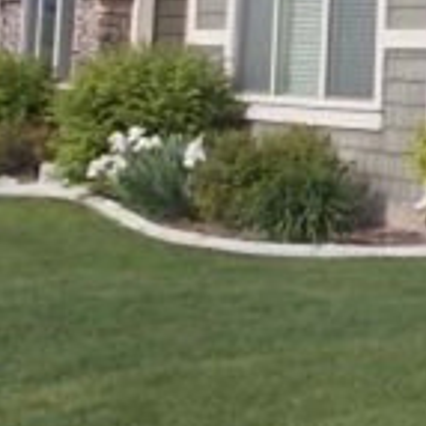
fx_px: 1657
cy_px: -197
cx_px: 736
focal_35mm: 119
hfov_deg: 13.4
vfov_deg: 13.8
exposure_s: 1/125
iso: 80
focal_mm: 5.3
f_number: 8.6
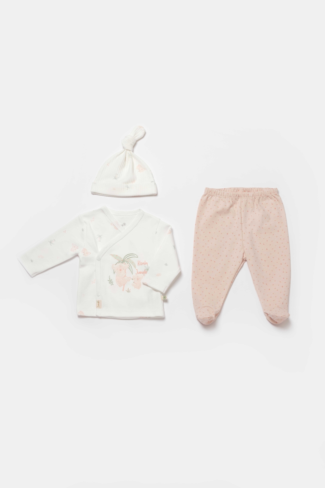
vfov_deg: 36.9
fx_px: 731
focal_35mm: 54
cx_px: 162
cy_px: 244
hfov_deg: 25.1
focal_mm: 35.8
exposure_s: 1/125
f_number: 13
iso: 125
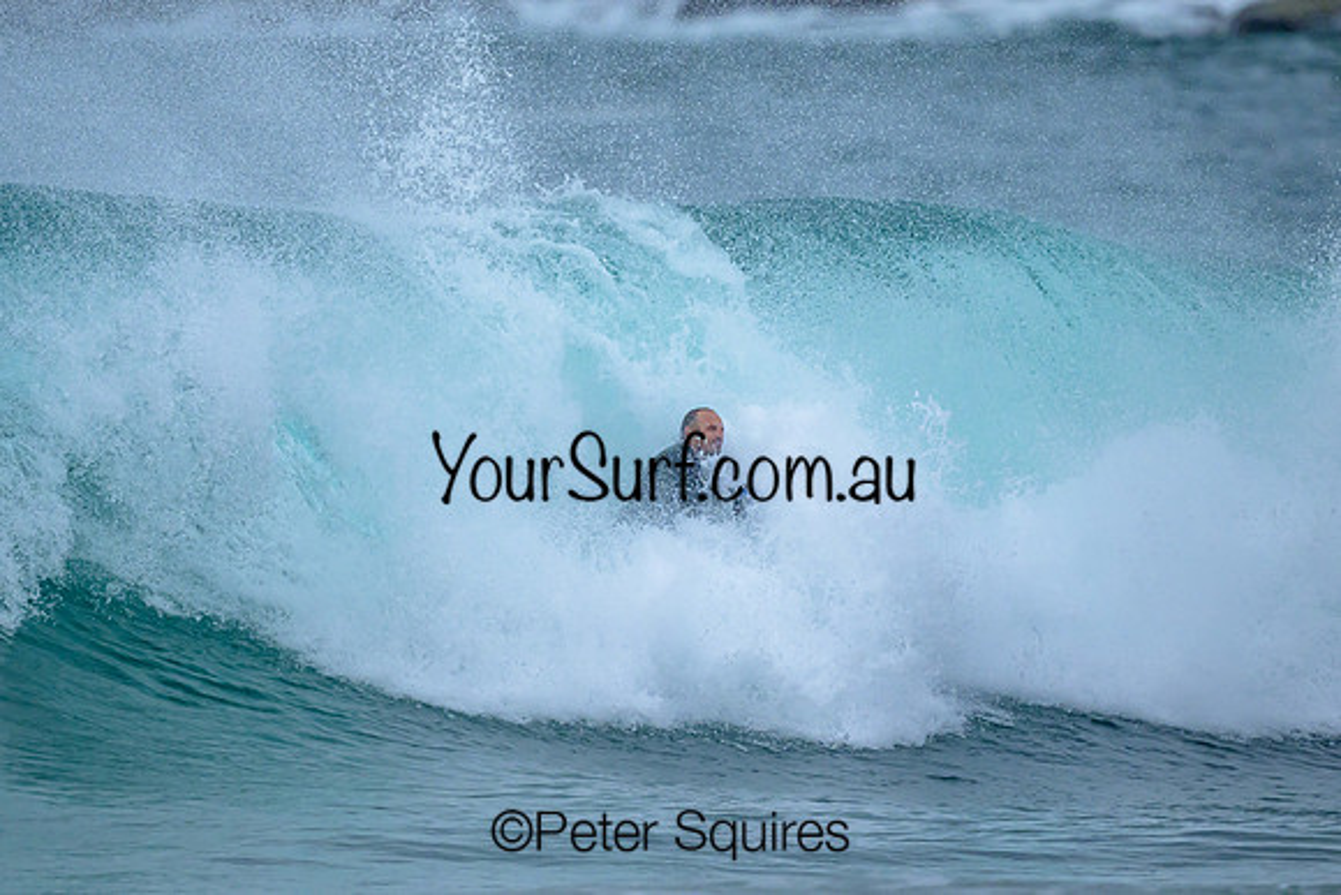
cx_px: 424
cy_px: 283
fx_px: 40772
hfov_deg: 1.9
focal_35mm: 1094
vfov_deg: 1.3
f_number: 6.3
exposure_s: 1/3200
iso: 1400
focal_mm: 800
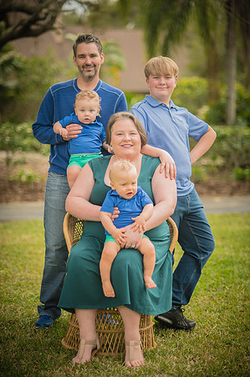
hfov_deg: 16.0
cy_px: 188
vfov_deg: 23.9
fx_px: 887
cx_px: 125
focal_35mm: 85
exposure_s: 1/250
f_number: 2
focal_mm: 85
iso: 160
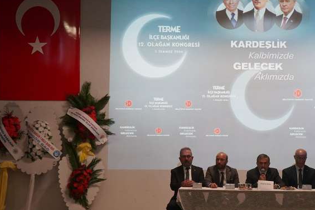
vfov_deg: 17.4
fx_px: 683
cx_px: 244
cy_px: 148
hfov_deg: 25.6
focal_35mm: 78
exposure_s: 1/160
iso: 4000
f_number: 4.5
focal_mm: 43
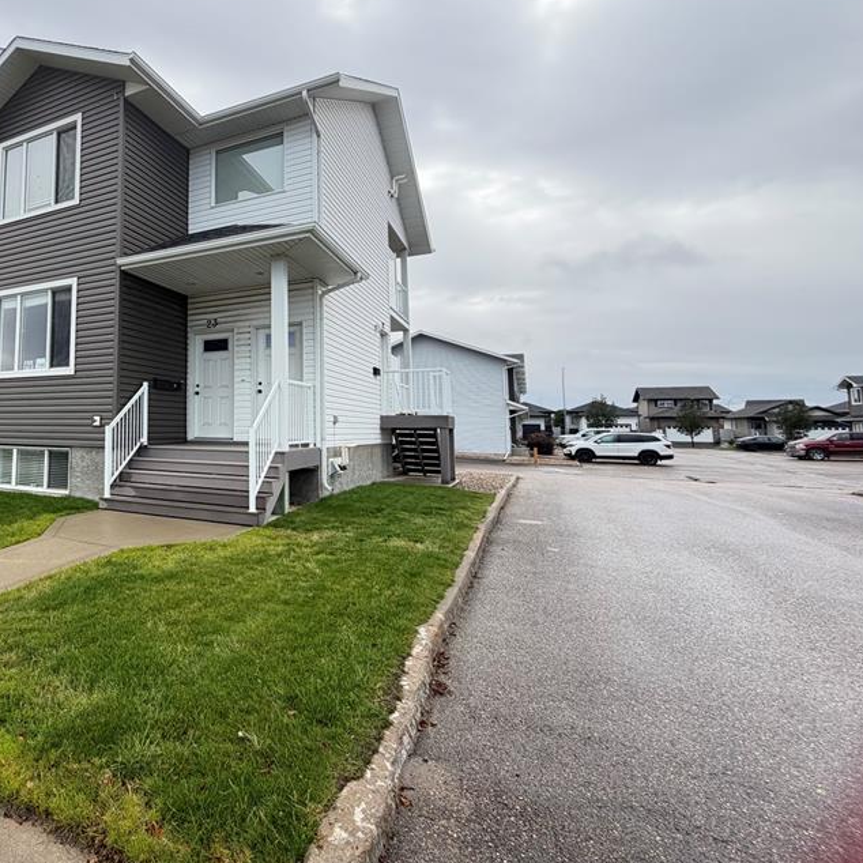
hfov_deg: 68.4
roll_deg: -0.4
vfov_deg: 74.4
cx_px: 185
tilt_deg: +6.1
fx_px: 564
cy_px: 372
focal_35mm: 20
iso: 50
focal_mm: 2.22
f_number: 2.2
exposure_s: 1/502
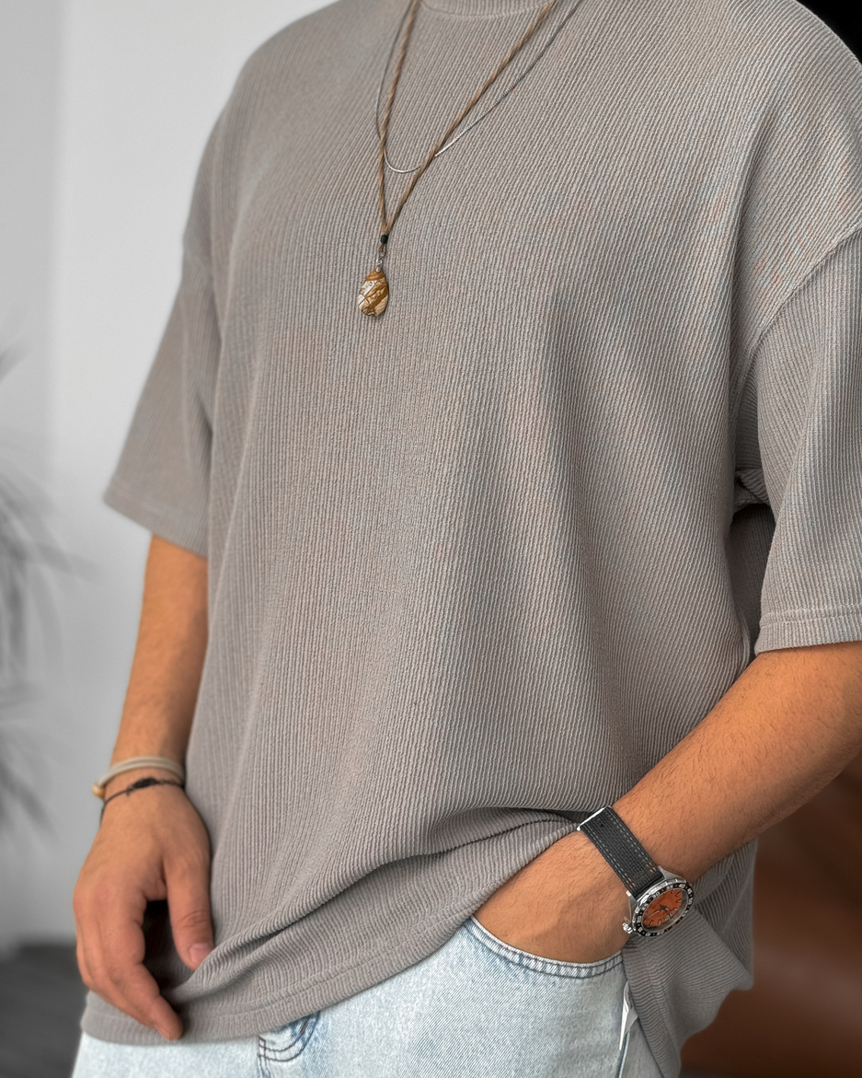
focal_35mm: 64
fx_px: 2041
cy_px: 531
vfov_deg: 29.6
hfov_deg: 23.8
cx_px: 484
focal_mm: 6.76
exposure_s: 1/170
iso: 64
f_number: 1.8
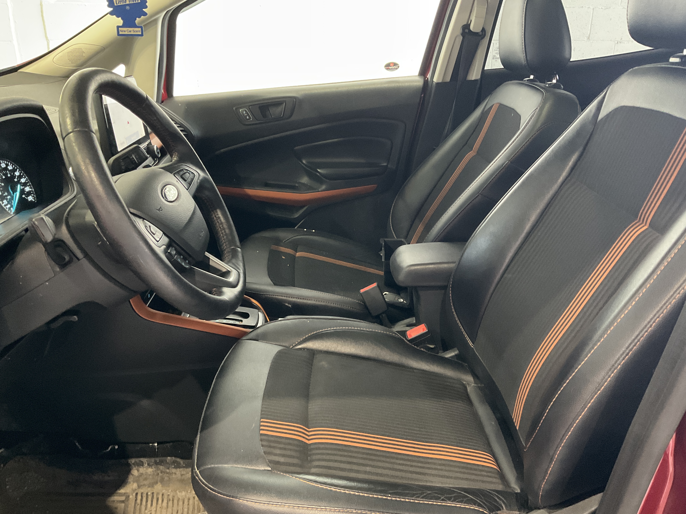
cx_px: 343
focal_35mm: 29
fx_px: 575
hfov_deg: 61.7
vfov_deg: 48.2
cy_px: 257
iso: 320
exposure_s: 1/42
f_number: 1.8
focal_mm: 3
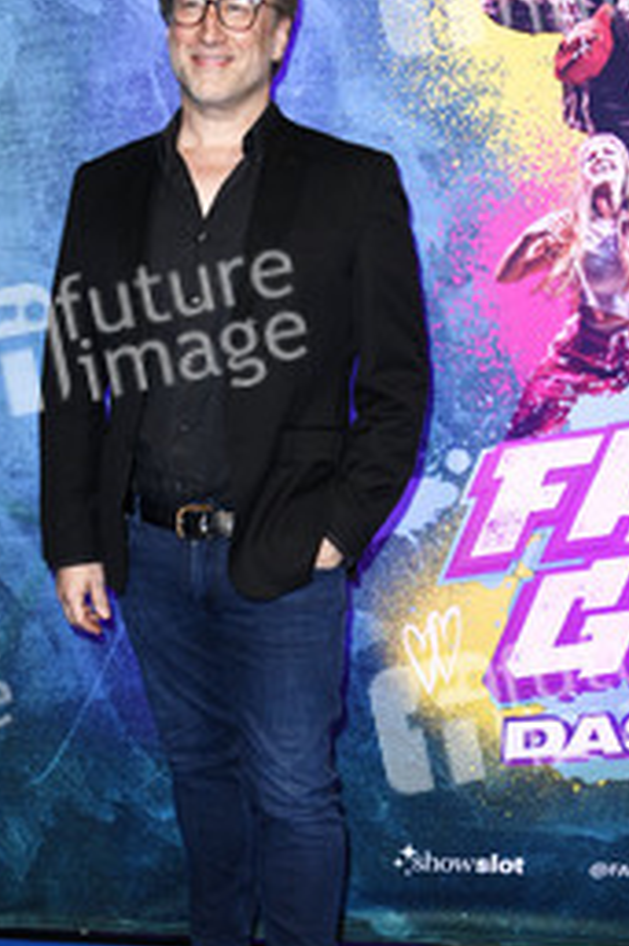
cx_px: 224
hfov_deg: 24.1
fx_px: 1470
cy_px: 523
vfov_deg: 35.6
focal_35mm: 56
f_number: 5
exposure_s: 1/250
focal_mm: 36
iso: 1250
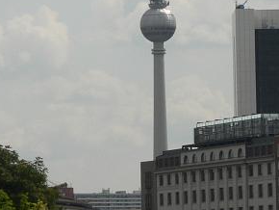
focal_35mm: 314
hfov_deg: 6.3
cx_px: 236
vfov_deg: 4.7
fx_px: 2533
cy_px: 92
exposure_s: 1/800
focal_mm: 19
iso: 80
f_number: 6.3
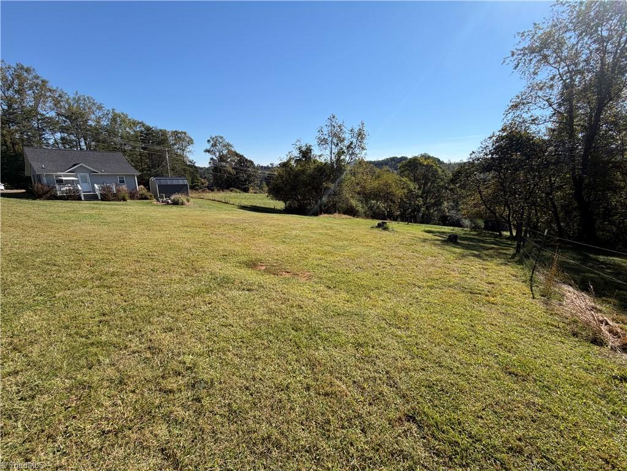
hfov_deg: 102.1
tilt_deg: -13.1
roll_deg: +0.6
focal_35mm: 14
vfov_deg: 85.7
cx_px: 314
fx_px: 254
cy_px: 236
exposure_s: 1/779
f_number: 2.2
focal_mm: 2.22
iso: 20
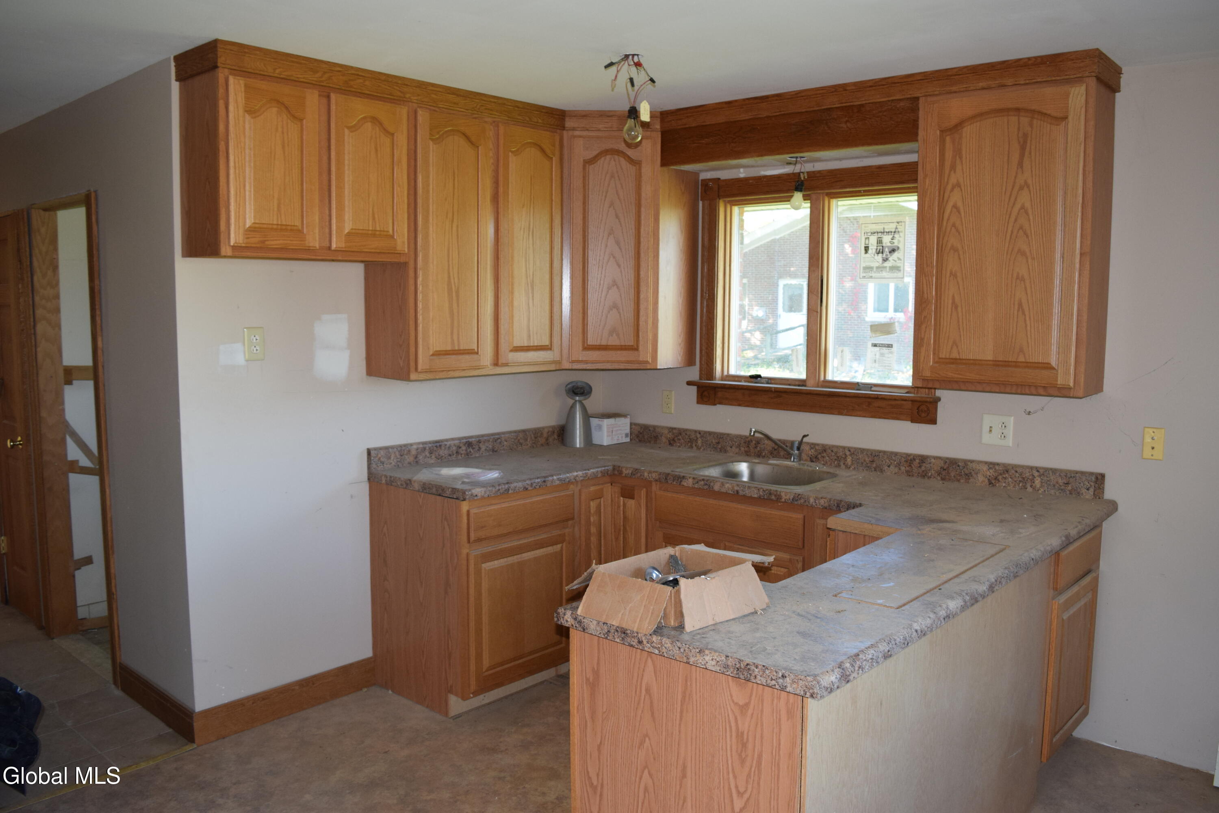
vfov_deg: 47.9
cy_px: 406
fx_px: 914
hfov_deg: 67.4
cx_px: 610
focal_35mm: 27
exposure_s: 1/100
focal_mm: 18
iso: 800
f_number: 5
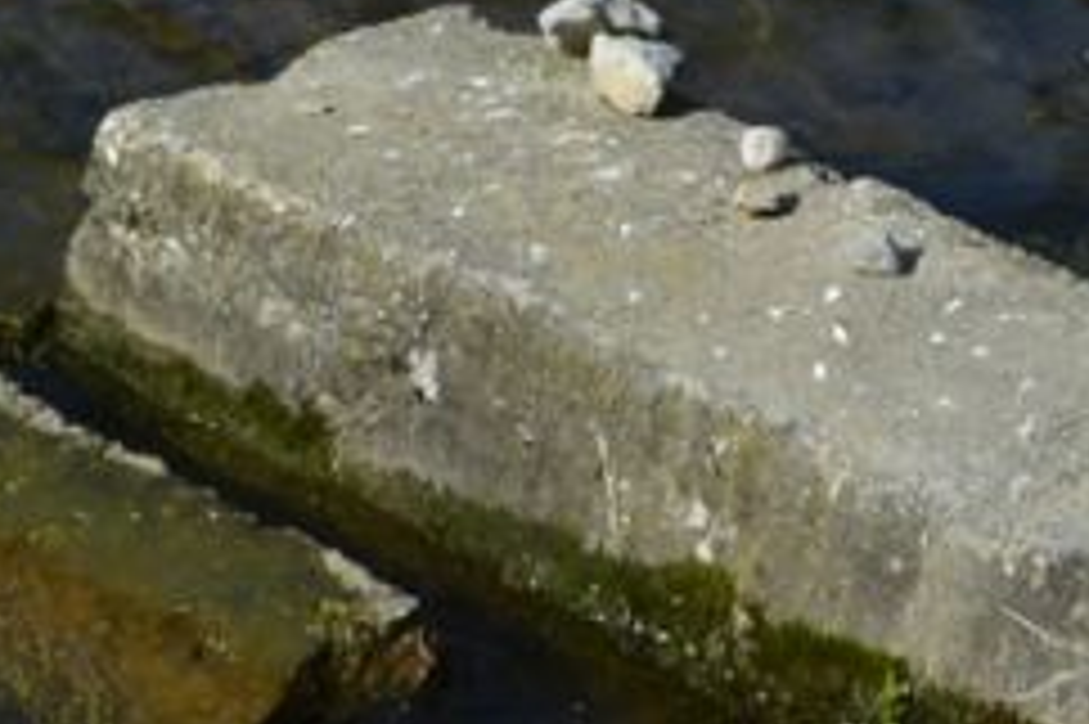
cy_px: 1520
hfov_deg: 7.3
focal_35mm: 283
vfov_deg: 4.8
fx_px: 8555
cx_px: 918
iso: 100
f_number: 11
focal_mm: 38
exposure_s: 1/125
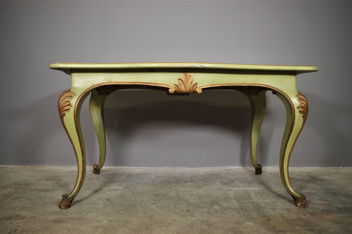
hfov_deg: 61.9
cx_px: 176
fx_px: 293
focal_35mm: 30
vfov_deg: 43.6
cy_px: 117
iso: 400
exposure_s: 1/60
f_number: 4
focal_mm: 20
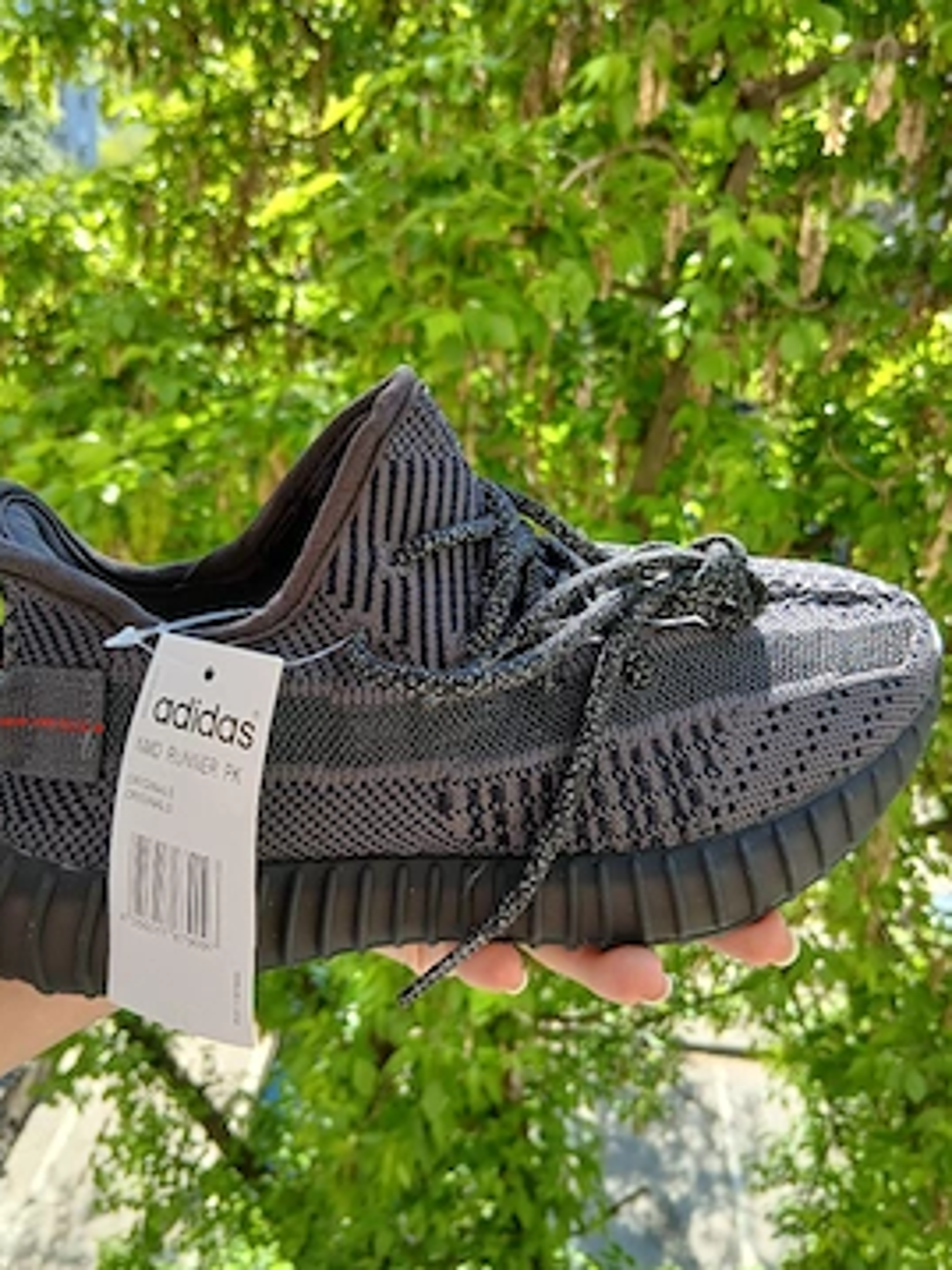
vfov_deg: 61.6
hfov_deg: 48.2
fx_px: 1064
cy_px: 577
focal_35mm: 29
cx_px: 435
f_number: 1.8
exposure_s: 1/108
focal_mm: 3.98
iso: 20
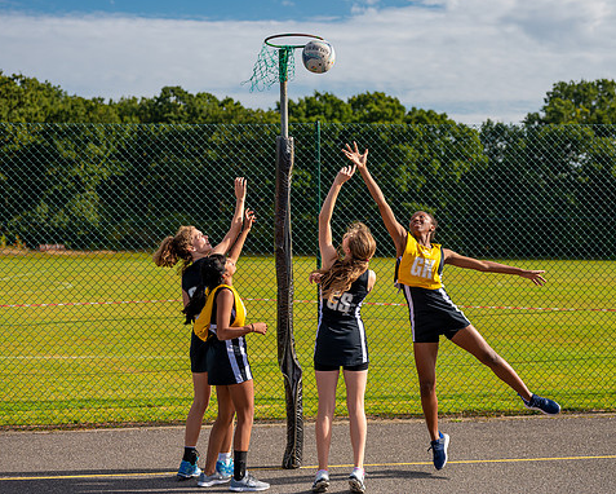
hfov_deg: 30.9
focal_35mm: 61
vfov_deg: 25.0
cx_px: 334
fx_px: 1113
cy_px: 228
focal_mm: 50
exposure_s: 1/2500
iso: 140
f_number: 2.8
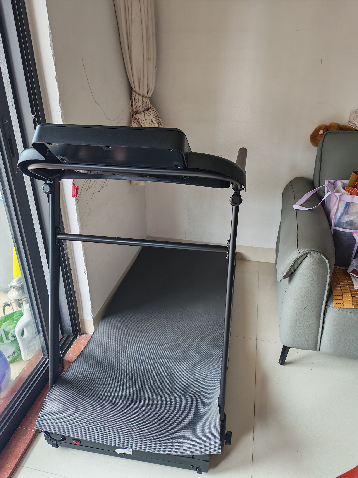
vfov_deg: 65.3
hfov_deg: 51.4
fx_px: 372
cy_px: 239
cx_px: 179
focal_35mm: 27
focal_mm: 6.12
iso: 800
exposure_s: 1/33
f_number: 1.9
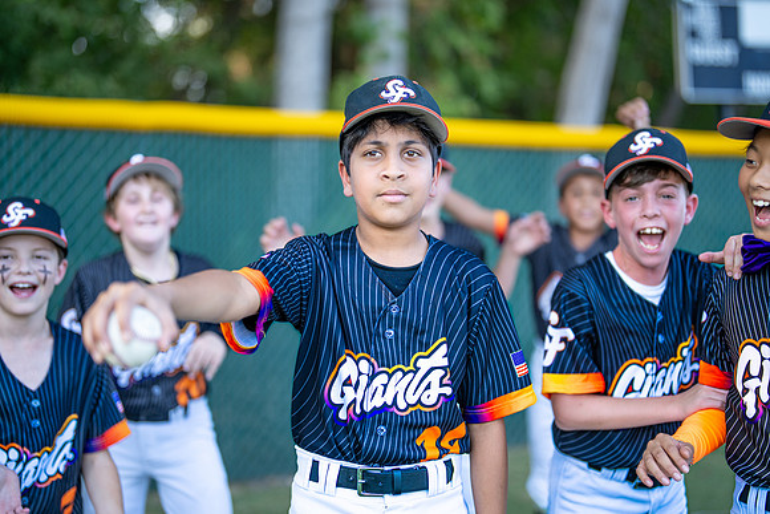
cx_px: 385
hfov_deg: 39.1
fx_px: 1083
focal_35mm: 51
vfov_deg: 26.7
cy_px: 257
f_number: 1.2
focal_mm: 50
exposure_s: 1/1000
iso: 125
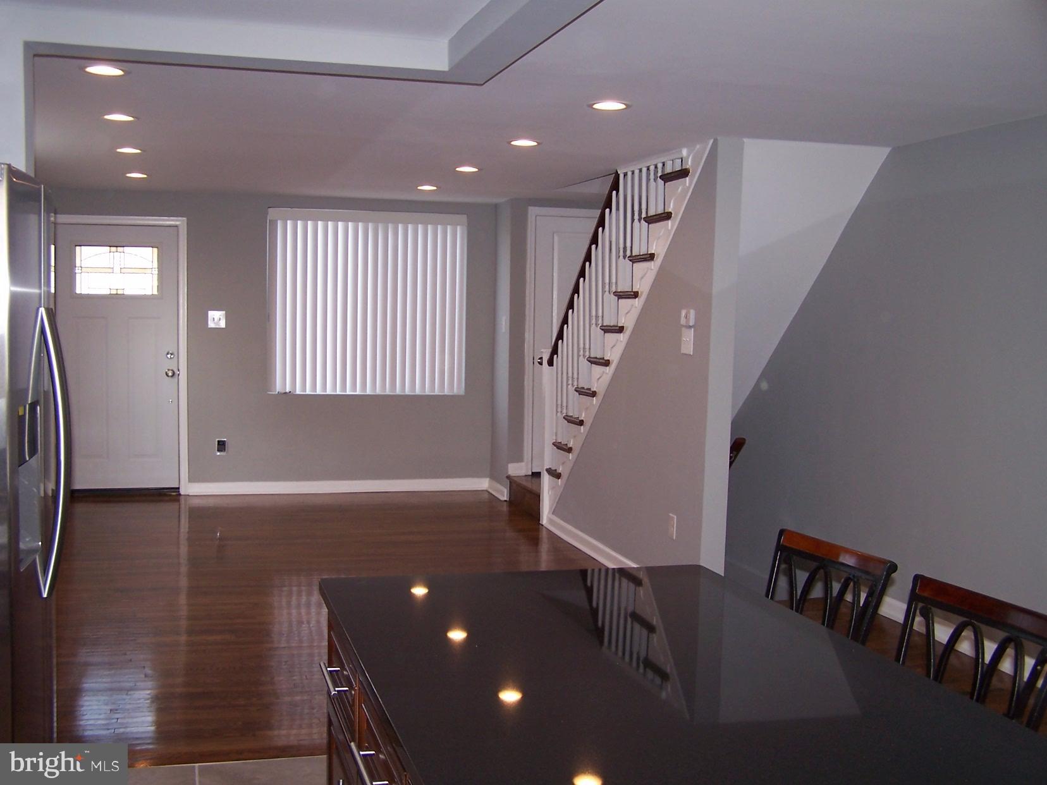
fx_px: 1149
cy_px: 392
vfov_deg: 37.7
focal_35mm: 38
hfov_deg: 49.0
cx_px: 524
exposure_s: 1/60
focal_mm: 6.3
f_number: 2.8
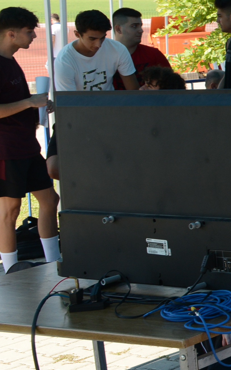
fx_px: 1038
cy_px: 78
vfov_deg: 20.0
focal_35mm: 103
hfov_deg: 9.4
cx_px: 739
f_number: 8
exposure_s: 1/250
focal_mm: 24
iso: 250
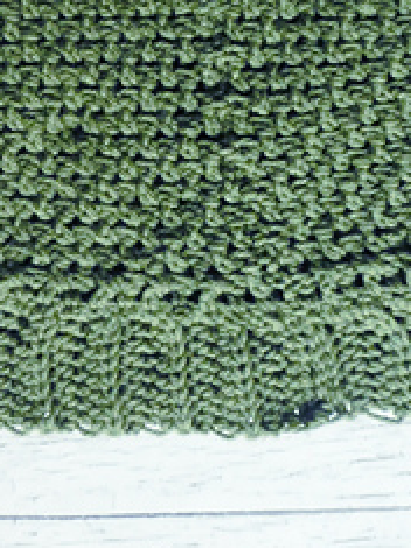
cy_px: -16
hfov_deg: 28.5
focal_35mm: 51
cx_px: 200
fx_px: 808
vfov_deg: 33.8
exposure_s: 1/60
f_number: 5.6
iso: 640
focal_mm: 4.3
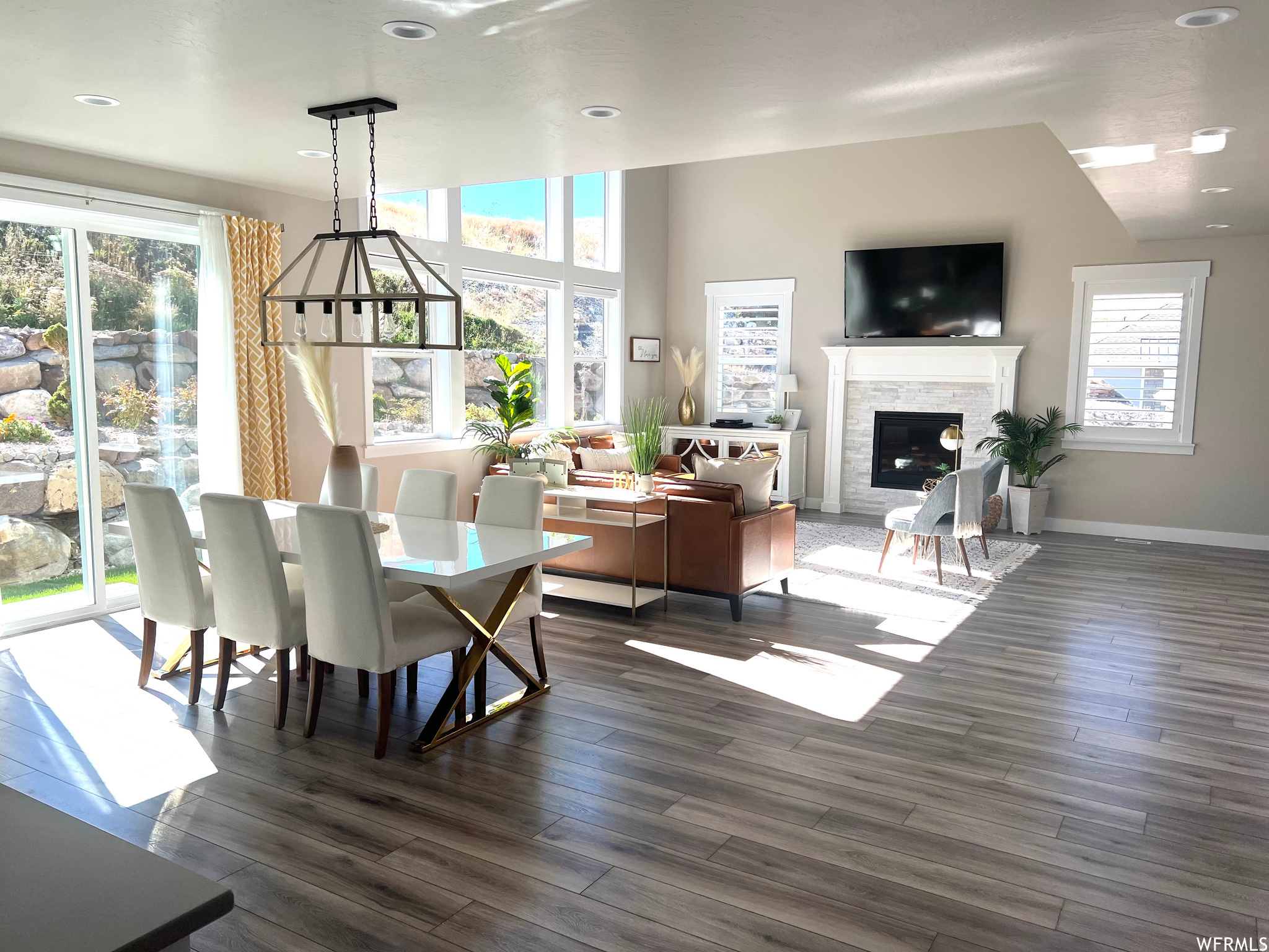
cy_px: 476
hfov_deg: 67.3
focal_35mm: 26
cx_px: 634
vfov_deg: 53.1
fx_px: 953
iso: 50
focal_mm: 5.7
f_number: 1.5
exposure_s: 1/705
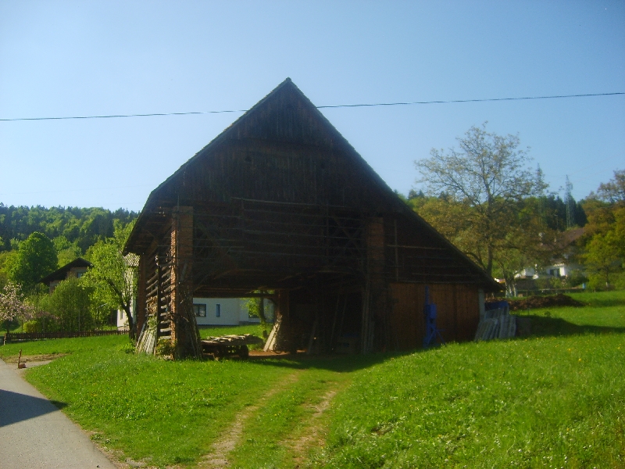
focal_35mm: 35
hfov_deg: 52.6
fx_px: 632
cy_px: 234
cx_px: 312
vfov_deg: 40.7
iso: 50
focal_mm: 5.8
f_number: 2.8
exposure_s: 1/750
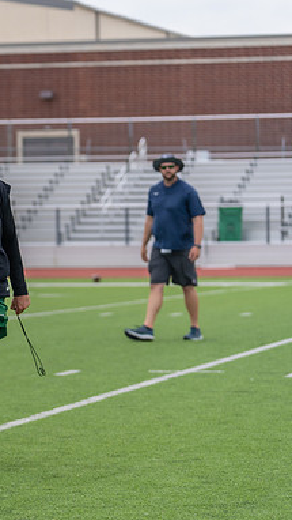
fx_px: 2614
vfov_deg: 11.3
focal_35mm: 190
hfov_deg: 6.3
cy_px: 270
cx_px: -105
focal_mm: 111
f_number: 3.5
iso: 160
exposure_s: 1/1250
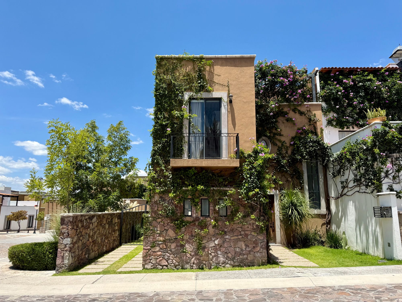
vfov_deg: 56.8
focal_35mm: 24
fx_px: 279
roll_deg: -0.6
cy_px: 151
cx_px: 201
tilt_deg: +11.8
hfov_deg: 71.6
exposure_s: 1/3279
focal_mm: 6.76
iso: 80
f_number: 1.78
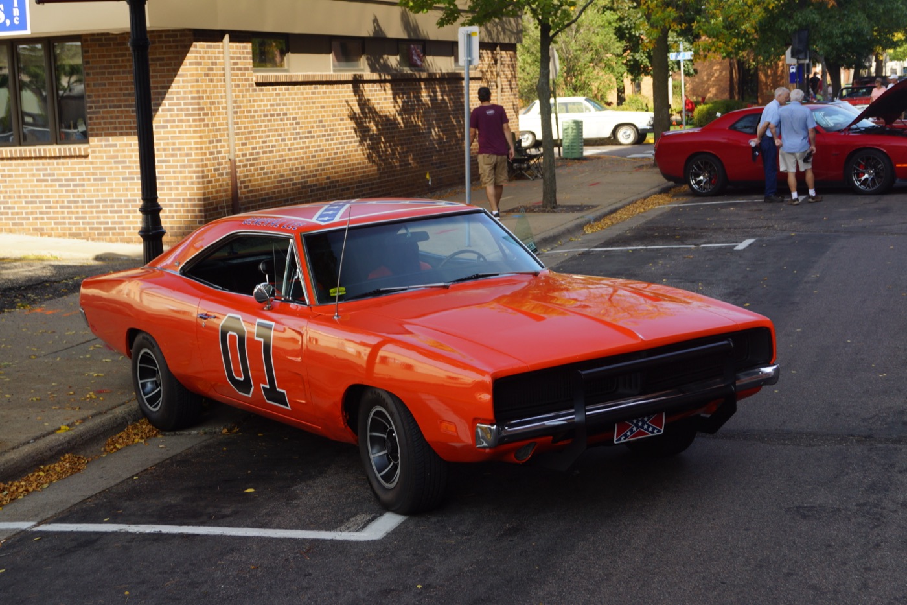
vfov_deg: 22.6
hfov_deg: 33.4
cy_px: 302
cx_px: 454
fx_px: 1511
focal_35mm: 60
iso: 100
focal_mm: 40
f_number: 6.3
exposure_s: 1/80
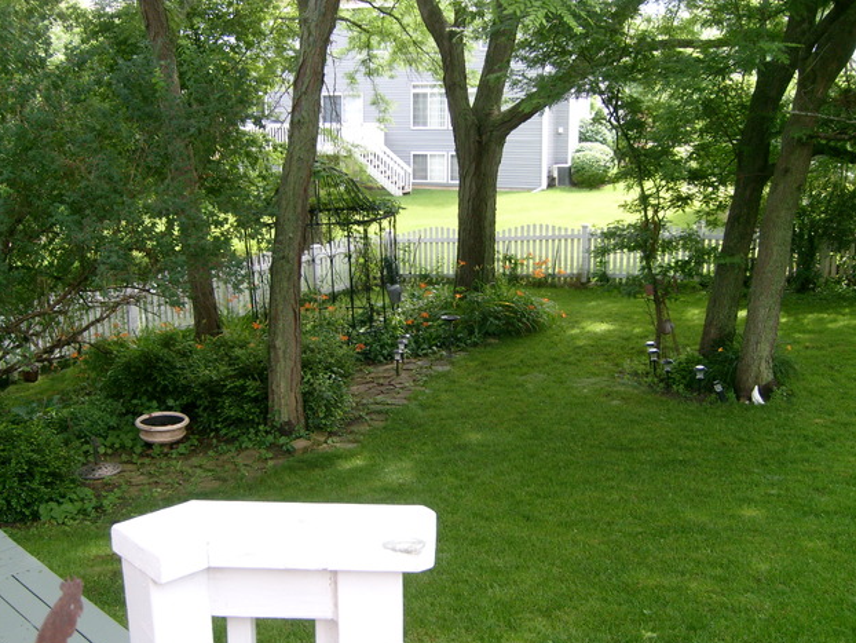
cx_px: 417
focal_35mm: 36
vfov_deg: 39.7
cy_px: 319
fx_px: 891
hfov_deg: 51.3
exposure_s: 1/125
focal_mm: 5.8
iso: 80
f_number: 2.8
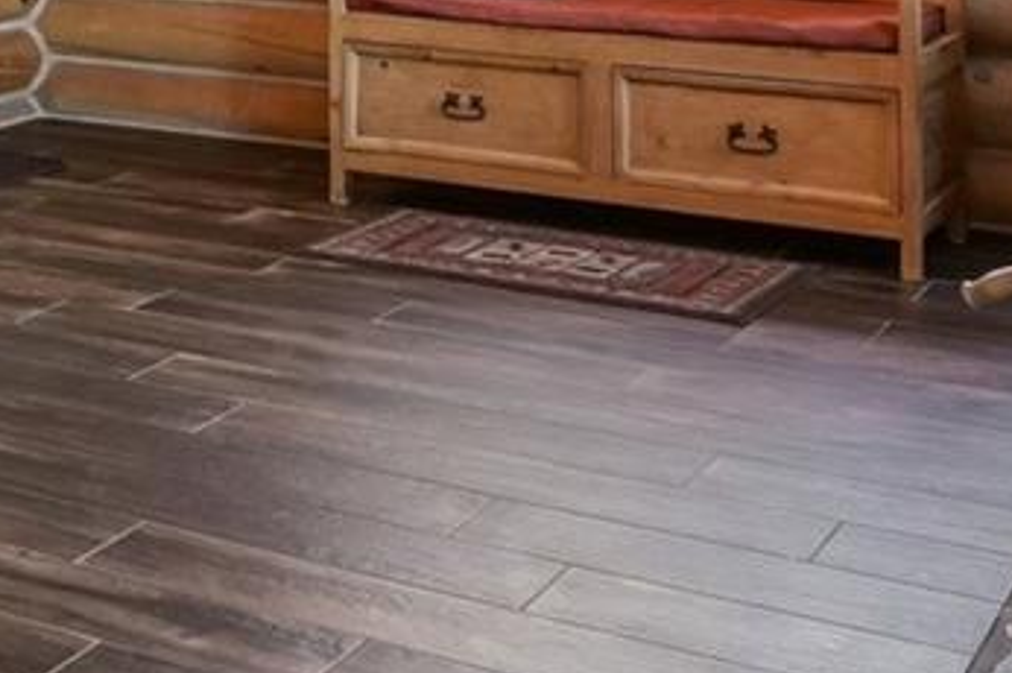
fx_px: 2143
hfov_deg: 24.0
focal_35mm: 76
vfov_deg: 16.3
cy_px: -328
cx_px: -219
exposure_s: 1/30
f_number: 8
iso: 500
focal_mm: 11
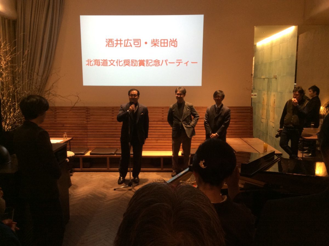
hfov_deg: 56.9
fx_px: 304
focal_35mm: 32
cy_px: 123
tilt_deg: -8.5
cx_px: 164
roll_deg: +0.7
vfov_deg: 44.0
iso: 80
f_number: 2.4
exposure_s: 1/24
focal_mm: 3.3
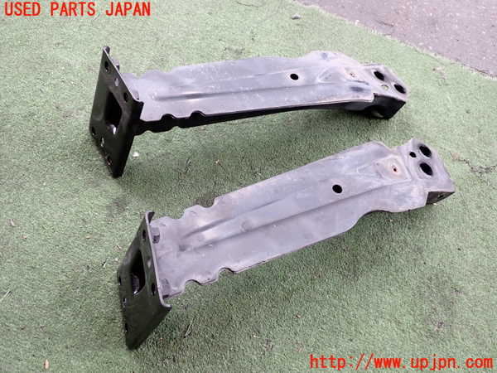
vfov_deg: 46.8
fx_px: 431
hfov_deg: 60.0
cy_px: 186
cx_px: 248
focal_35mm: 30
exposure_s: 1/125
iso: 200
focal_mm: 5.4
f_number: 2.3
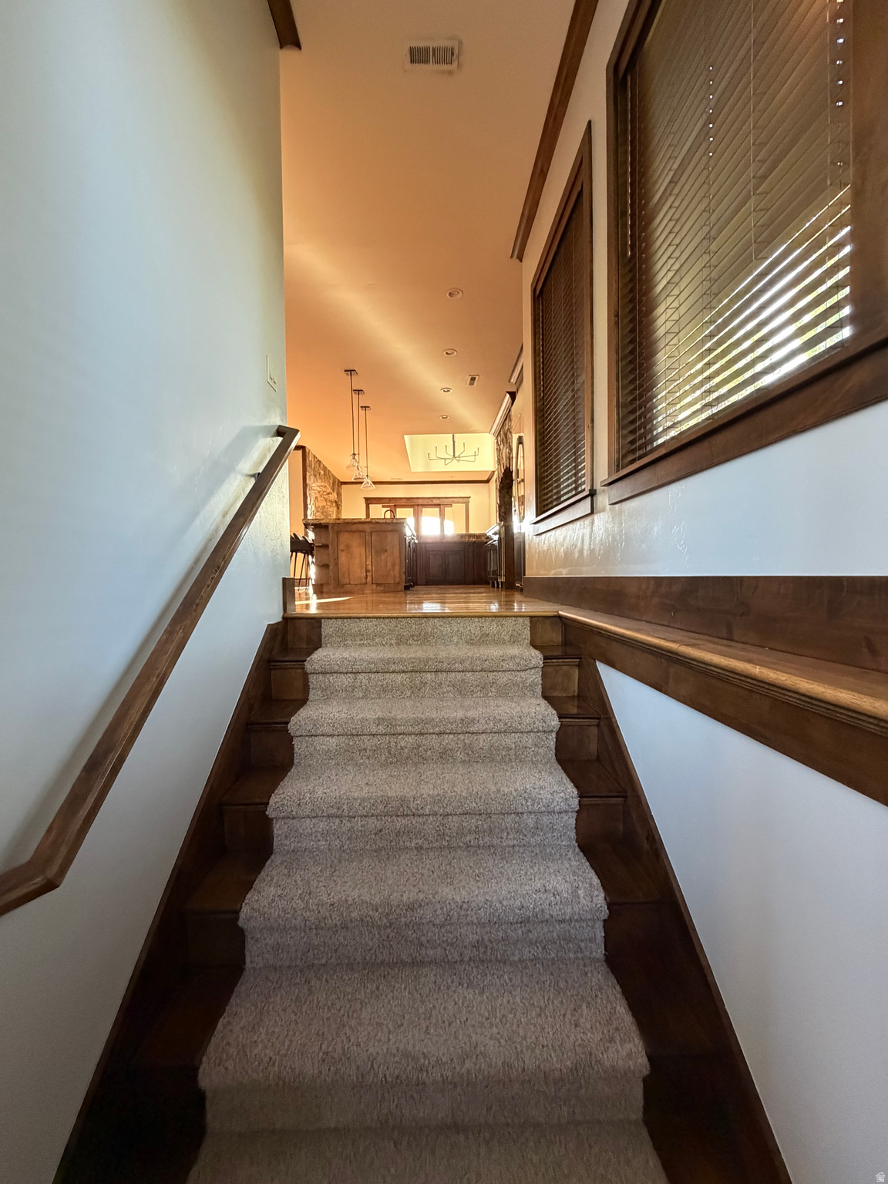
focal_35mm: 14
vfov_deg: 102.1
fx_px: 479
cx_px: 444
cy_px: 592
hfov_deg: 85.7
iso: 640
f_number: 2.2
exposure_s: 1/60
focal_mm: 2.22
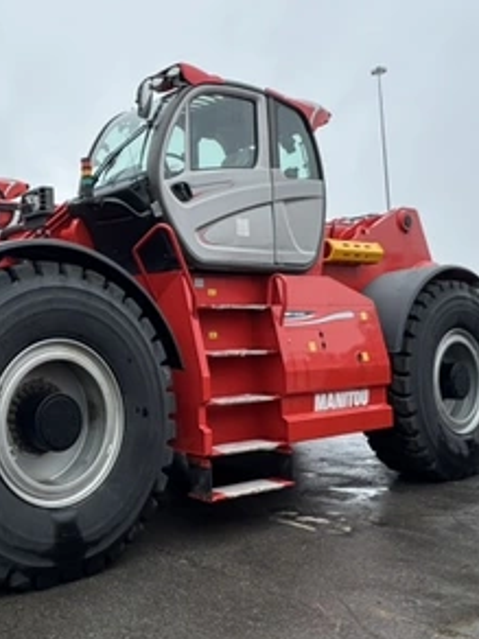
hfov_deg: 35.7
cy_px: 301
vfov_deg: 51.3
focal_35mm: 36
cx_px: -4
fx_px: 664
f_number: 2.2
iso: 40
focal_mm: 2.22
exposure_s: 1/687
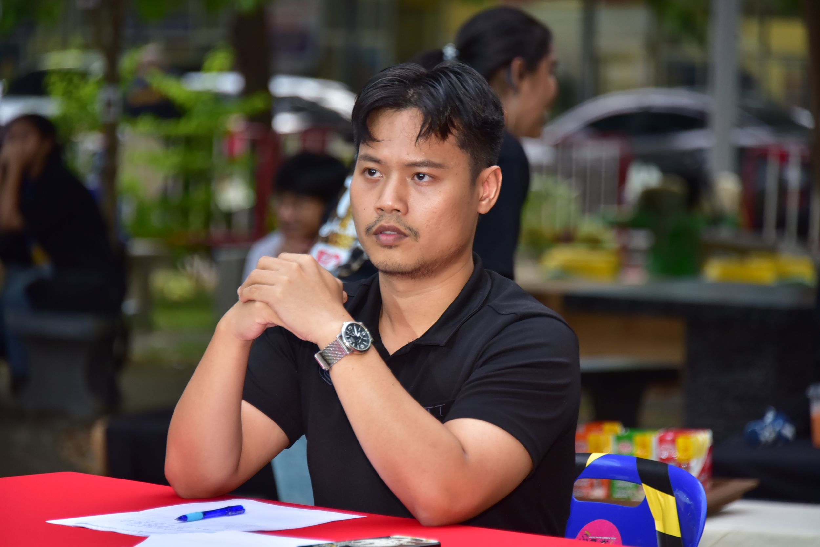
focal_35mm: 200
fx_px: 4557
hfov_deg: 10.3
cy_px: 274
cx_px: 410
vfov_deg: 6.9
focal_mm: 200
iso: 1250
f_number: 5.6
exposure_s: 1/200
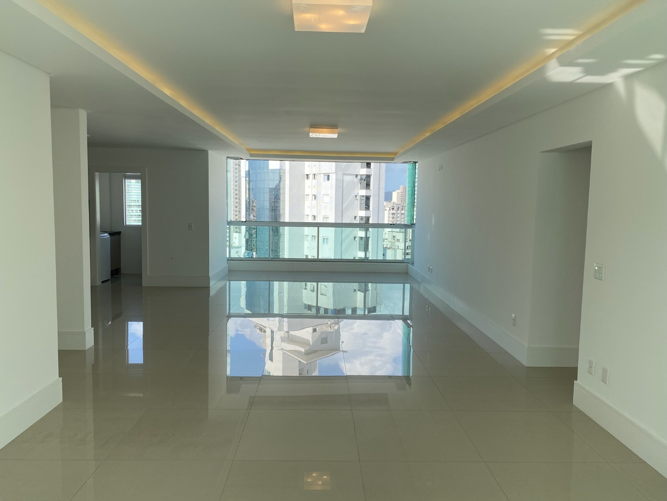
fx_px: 501
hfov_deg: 67.3
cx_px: 334
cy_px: 250
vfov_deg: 53.1
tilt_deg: -4.7
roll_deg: -1.5
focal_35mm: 26
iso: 32
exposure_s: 1/1182
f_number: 1.8
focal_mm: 4.25
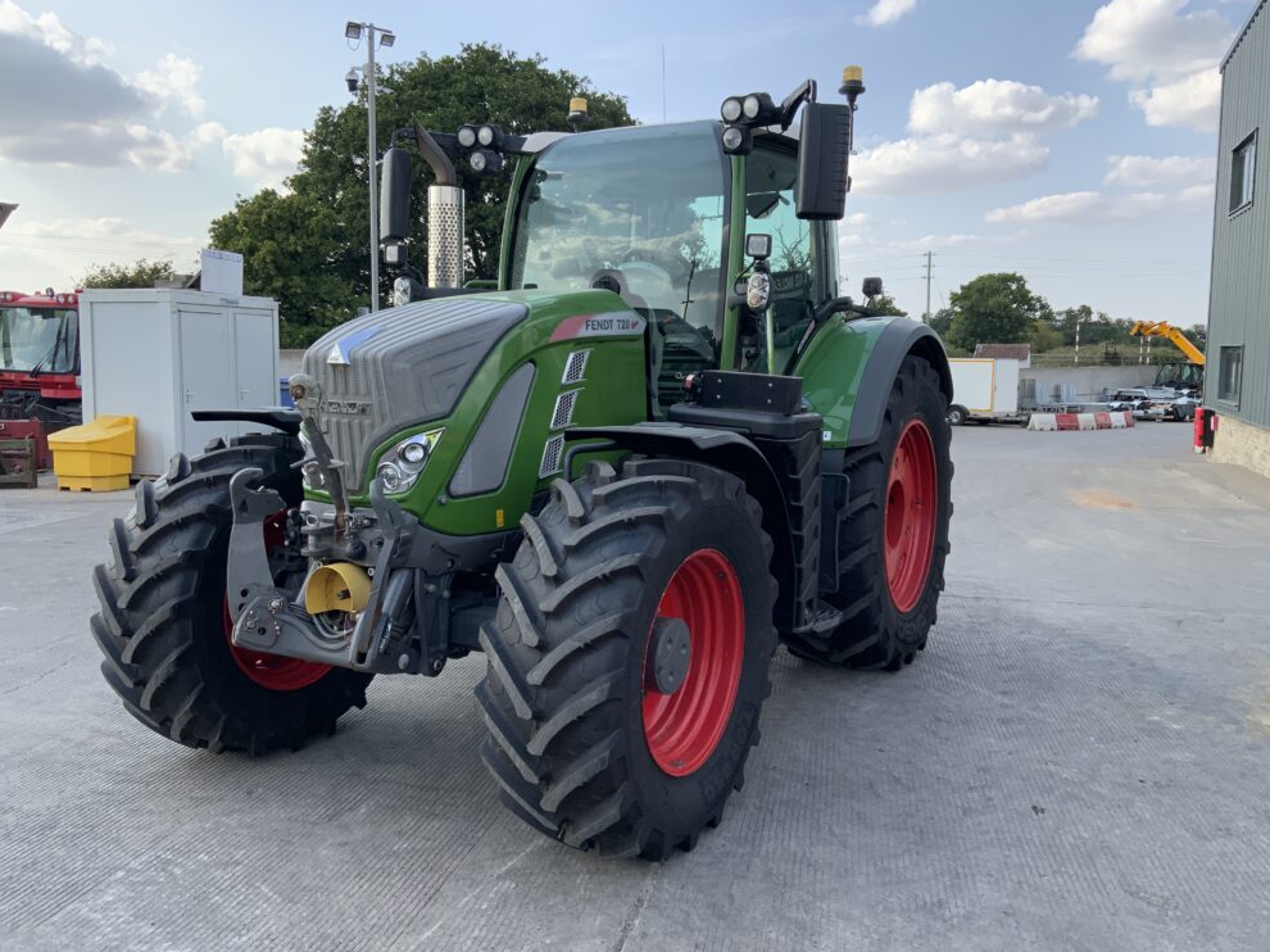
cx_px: 638
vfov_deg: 46.8
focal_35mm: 30
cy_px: 463
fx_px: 1100
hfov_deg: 60.0
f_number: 1.8
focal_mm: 3
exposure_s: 1/728
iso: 16
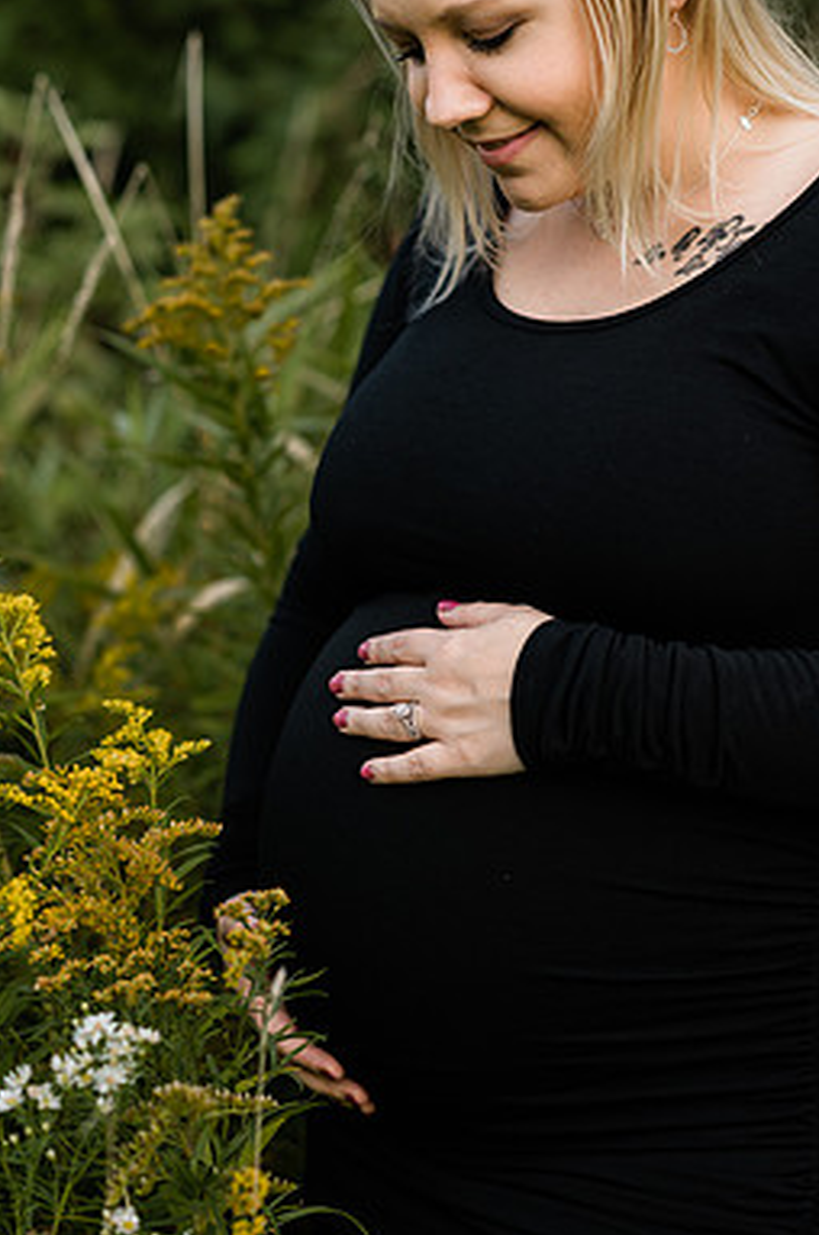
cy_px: 713
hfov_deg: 13.6
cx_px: 350
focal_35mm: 100
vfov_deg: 20.4
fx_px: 3425
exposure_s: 1/640
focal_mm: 85
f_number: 2.8
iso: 200
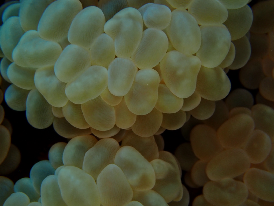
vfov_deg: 23.7
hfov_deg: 31.2
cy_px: 103
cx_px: 137
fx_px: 491
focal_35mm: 62
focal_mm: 11.09
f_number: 5
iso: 100
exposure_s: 1/320
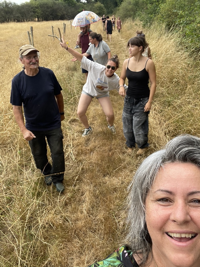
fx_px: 231
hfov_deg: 46.8
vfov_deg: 60.0
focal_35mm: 30
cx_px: 100
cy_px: 134
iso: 25
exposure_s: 1/211
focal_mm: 2.71
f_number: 2.2
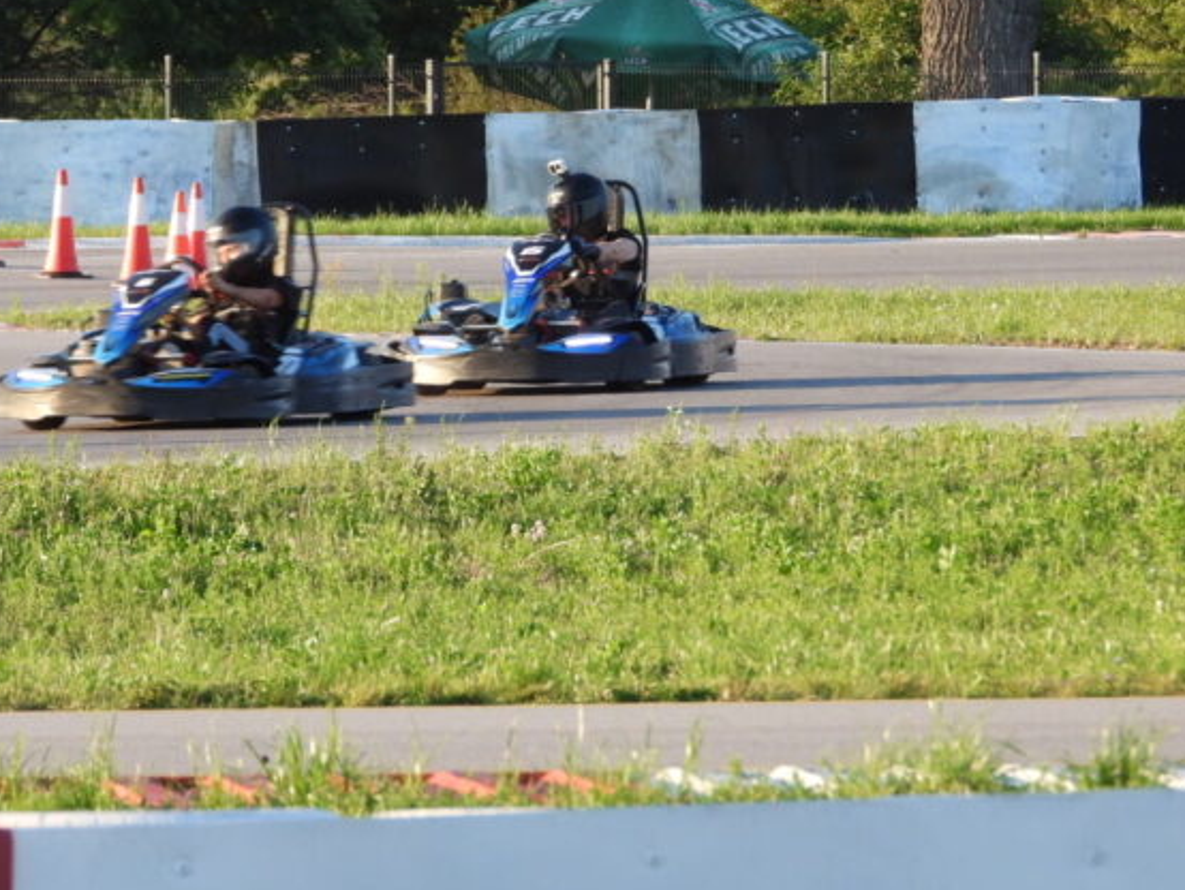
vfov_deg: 2.5
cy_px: 349
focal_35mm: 600
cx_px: 513
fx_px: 20549
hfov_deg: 3.3
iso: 200
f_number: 5
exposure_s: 1/250
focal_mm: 77.8
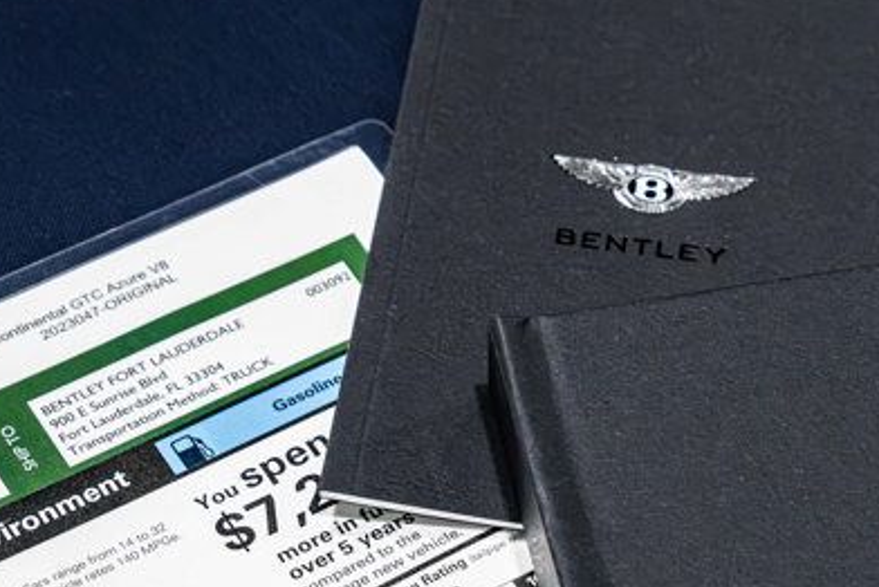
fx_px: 3518
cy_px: 312
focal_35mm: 144
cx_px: 707
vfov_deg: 9.5
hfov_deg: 14.2
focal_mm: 50
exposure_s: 1/60
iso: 1600
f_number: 5
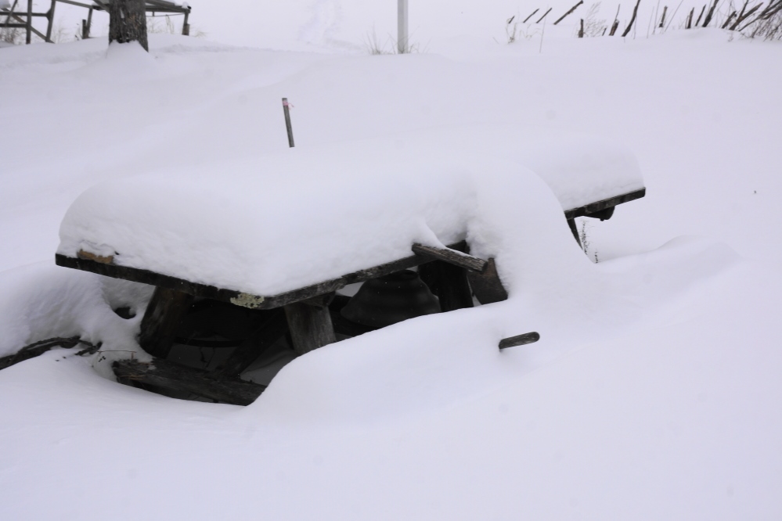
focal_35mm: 68
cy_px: 260
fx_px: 1466
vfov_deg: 20.2
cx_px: 391
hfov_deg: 29.9
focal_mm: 45
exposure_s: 1/125
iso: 100
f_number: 11
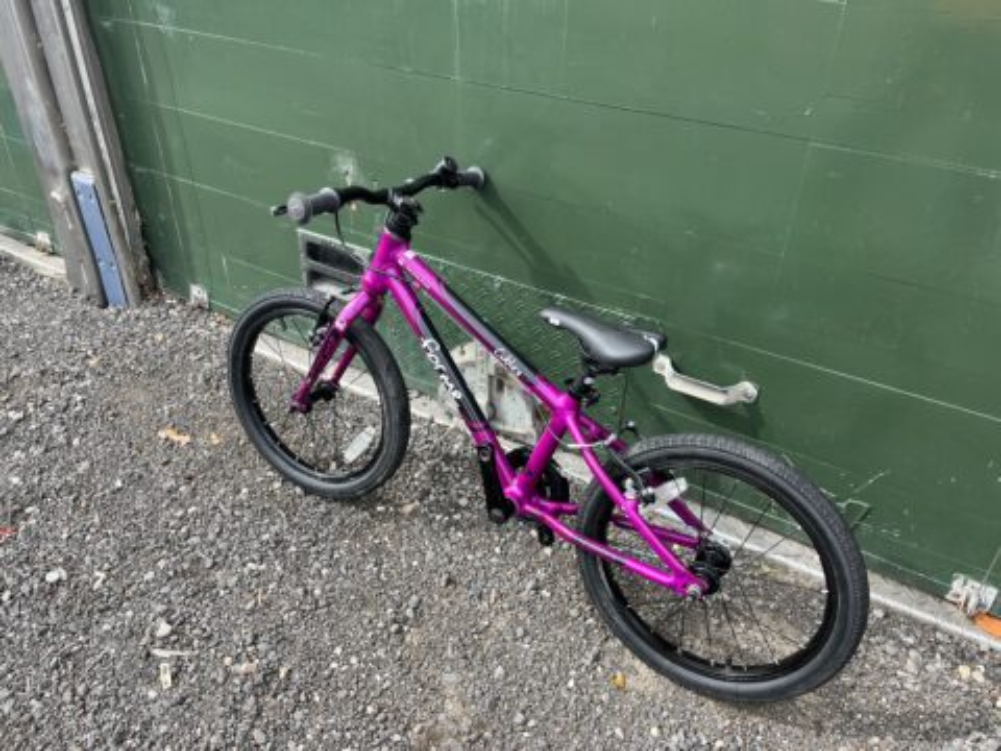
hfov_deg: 67.3
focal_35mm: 26
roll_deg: +1.6
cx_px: 500
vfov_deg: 53.1
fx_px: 752
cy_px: 376
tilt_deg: -30.7
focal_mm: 5.1
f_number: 1.6
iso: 50
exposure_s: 1/653
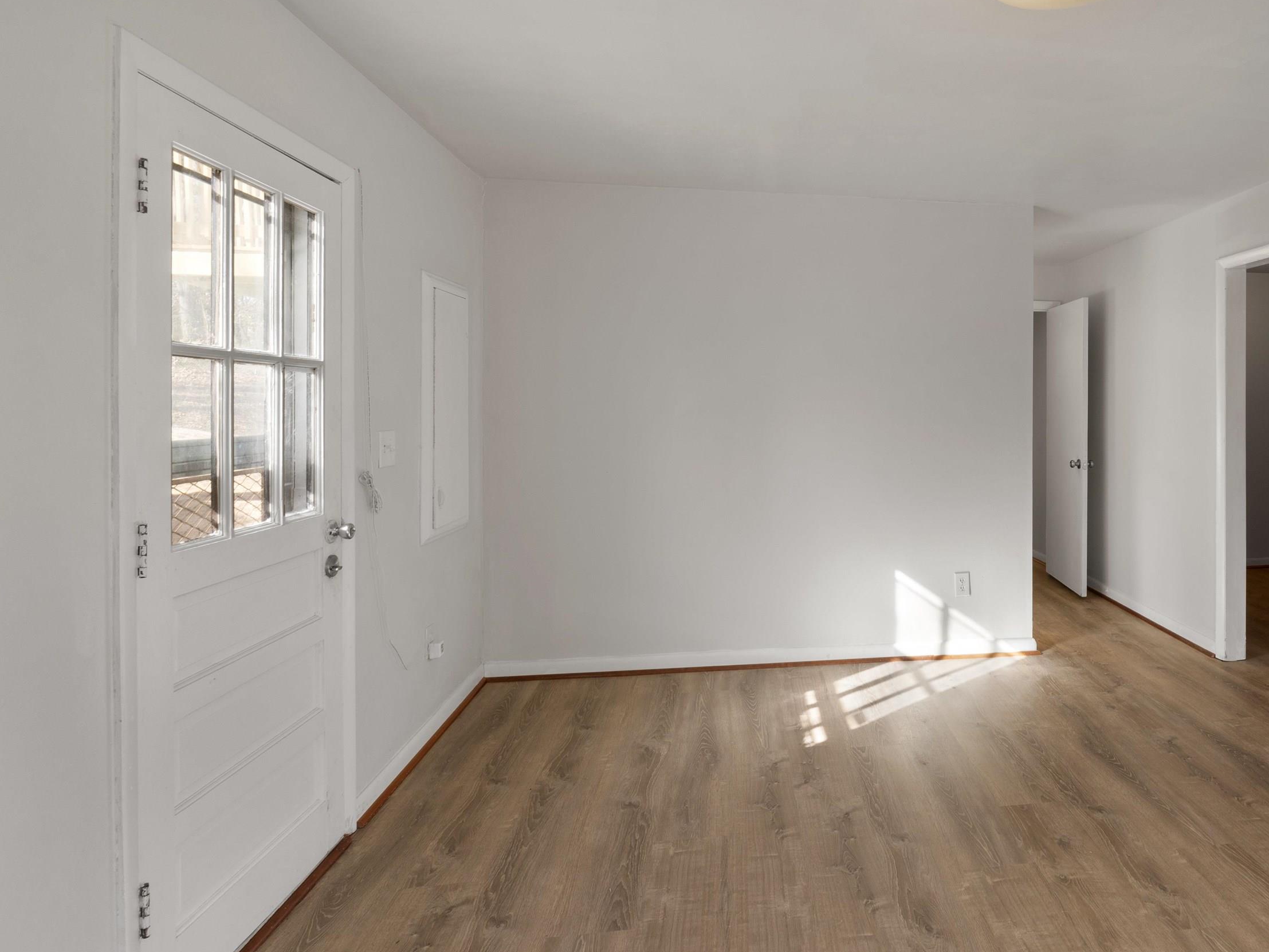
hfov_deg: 78.5
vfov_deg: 65.5
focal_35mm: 20
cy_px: 396
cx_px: 866
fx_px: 733
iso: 200
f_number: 9
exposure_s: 1/6
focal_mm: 10
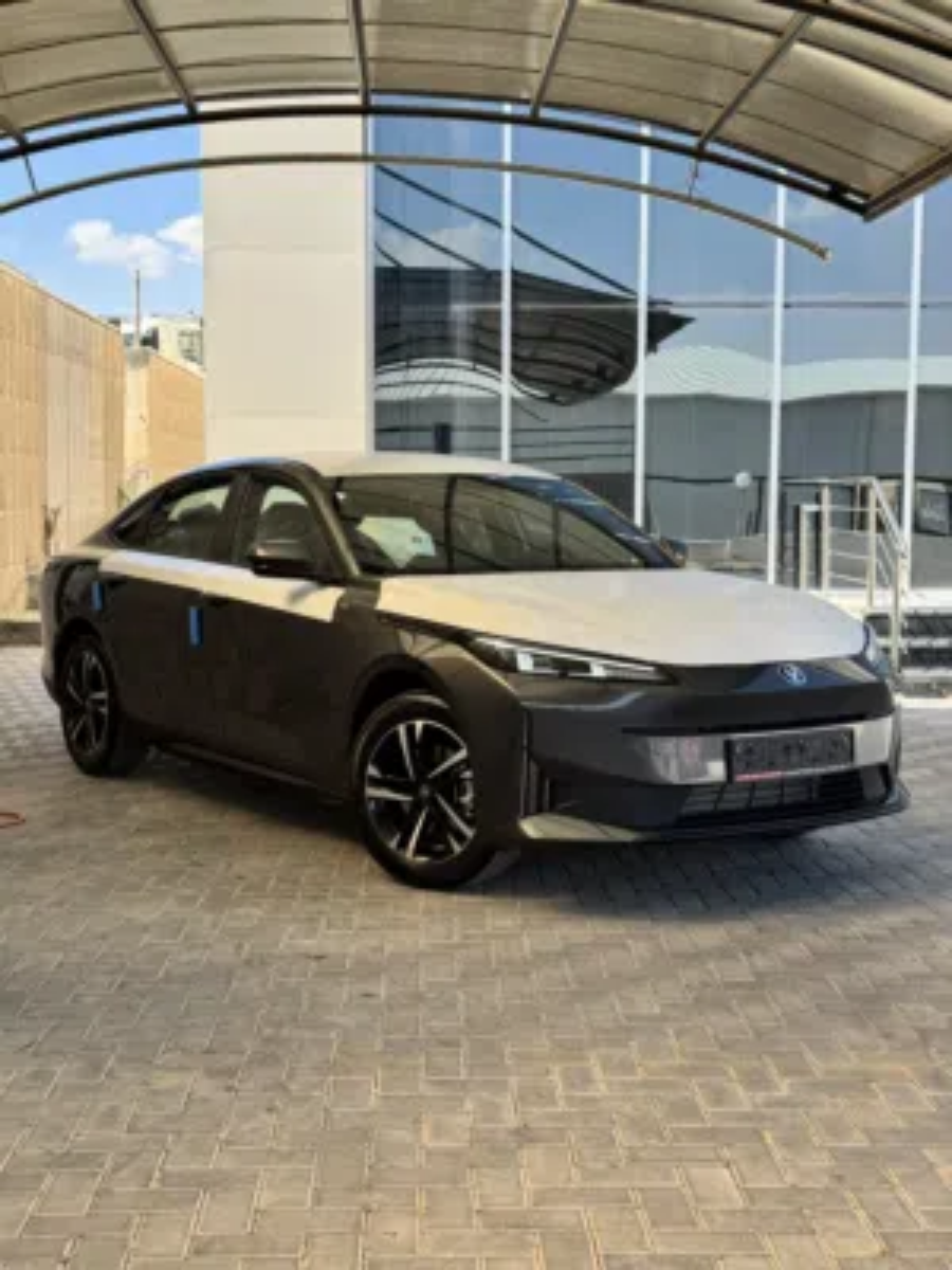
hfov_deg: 30.3
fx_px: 1760
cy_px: 635
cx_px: 476
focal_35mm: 48
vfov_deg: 39.7
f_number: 1.78
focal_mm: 6.76
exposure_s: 1/1287
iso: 64
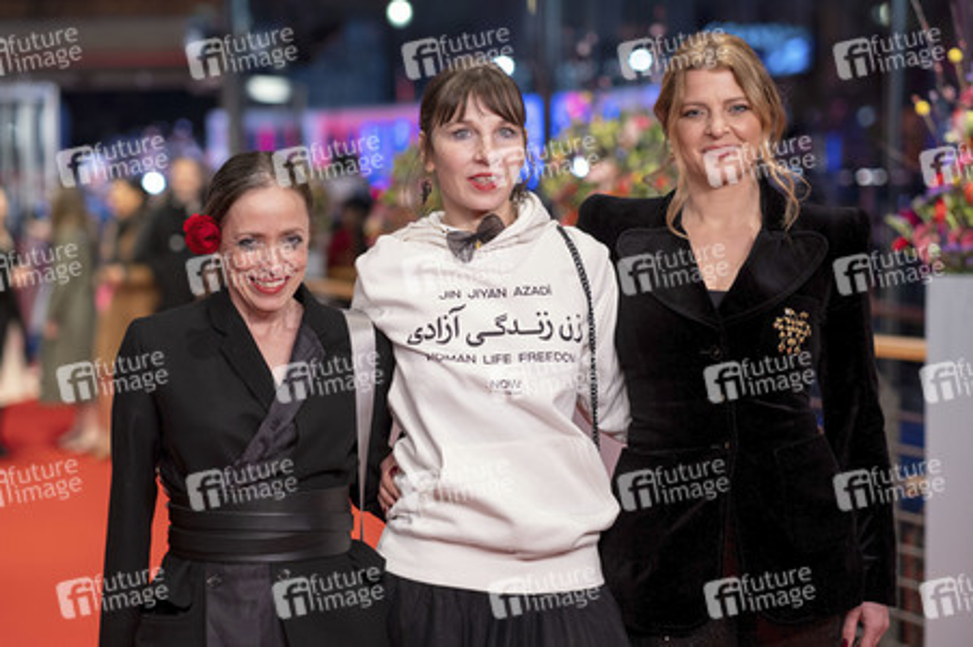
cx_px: 486
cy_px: 324
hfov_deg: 24.2
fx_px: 2269
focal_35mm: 84
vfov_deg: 16.2
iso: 500
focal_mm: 56
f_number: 1.8
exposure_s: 1/160
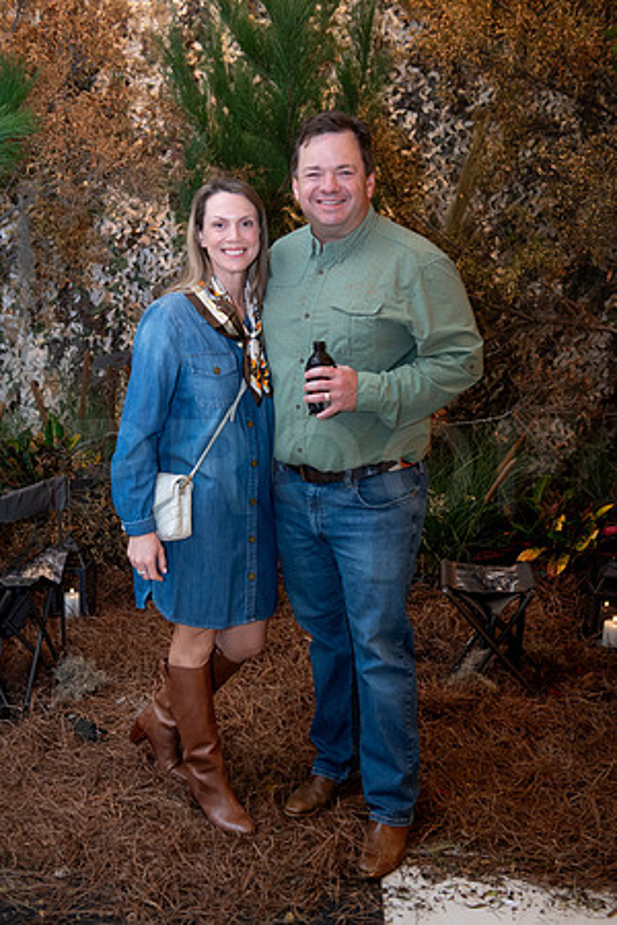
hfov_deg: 30.5
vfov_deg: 44.5
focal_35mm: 44
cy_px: 462
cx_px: 308
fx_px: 1131
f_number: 4.5
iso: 3200
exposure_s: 1/100
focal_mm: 44
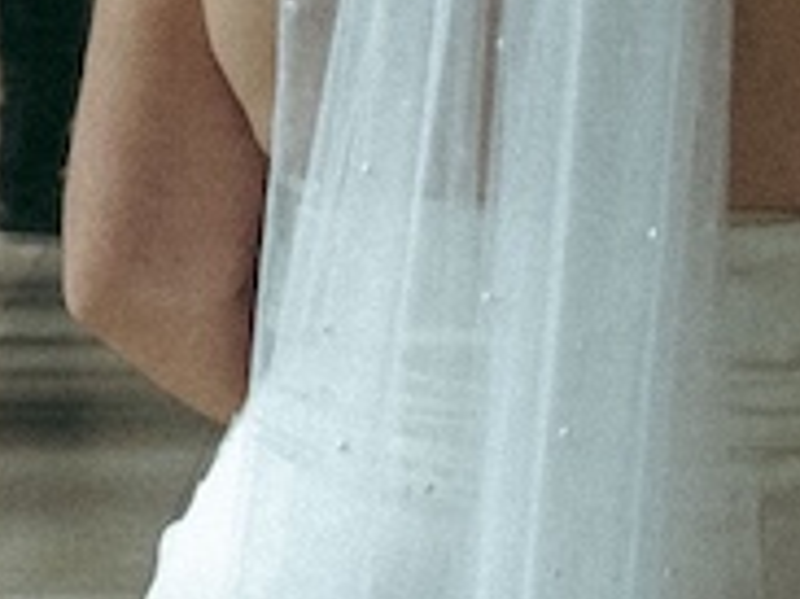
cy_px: -1390
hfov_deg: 5.8
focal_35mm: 340
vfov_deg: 4.2
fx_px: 7852
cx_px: 616
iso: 1000
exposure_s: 1/800
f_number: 2.8
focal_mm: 30
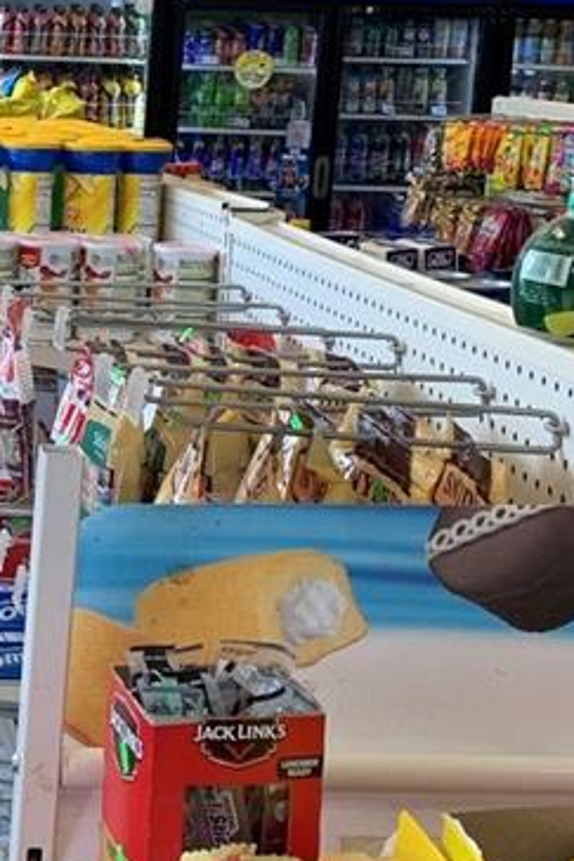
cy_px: 460
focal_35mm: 89
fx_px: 2130
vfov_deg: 22.9
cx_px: -97
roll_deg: -1.7
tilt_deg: -10.7
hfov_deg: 14.9
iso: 64
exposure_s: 1/120
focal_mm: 4.25
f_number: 1.8
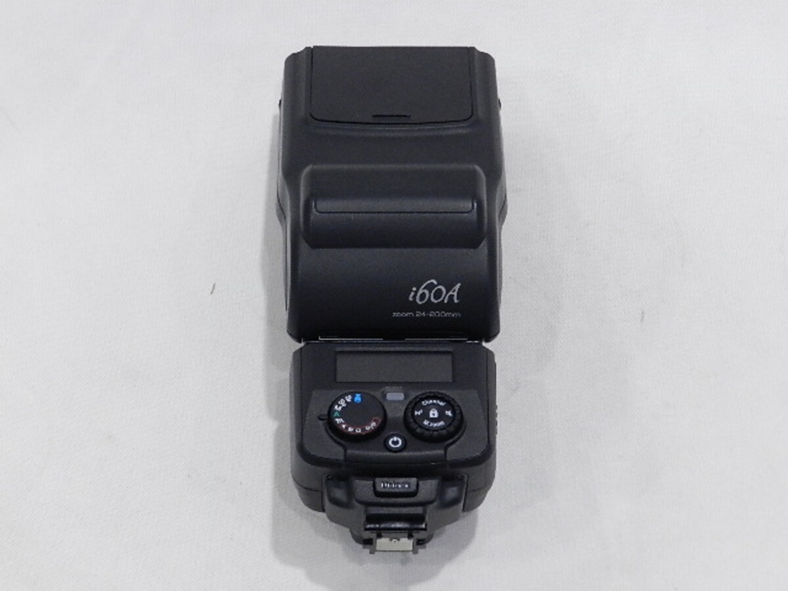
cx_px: 394
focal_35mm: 84
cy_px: 296
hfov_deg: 23.3
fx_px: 1912
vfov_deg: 17.6
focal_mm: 14.9
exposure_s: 1/80
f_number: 4.4
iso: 800
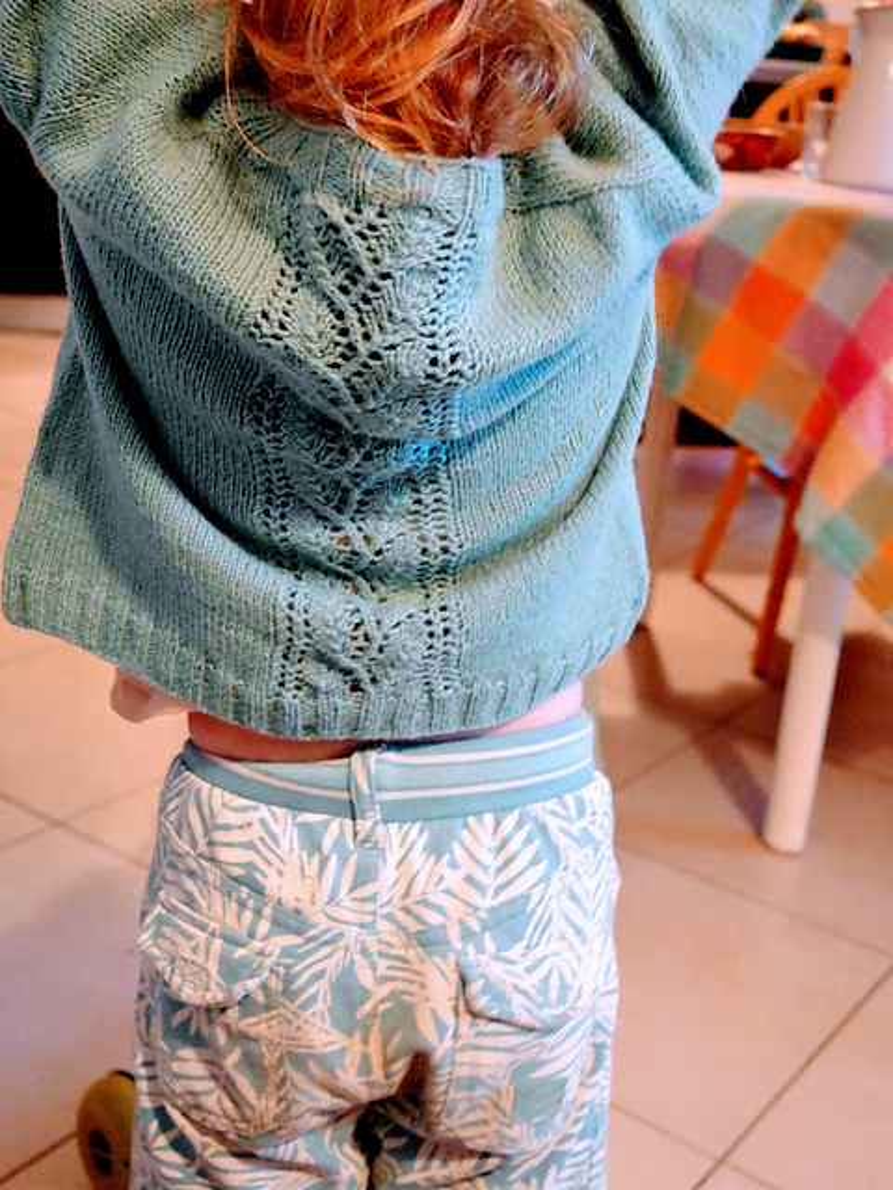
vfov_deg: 42.9
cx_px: 446
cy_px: 595
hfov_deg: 32.9
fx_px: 1513
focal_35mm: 44
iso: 3200
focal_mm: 22
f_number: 4.2
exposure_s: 1/60
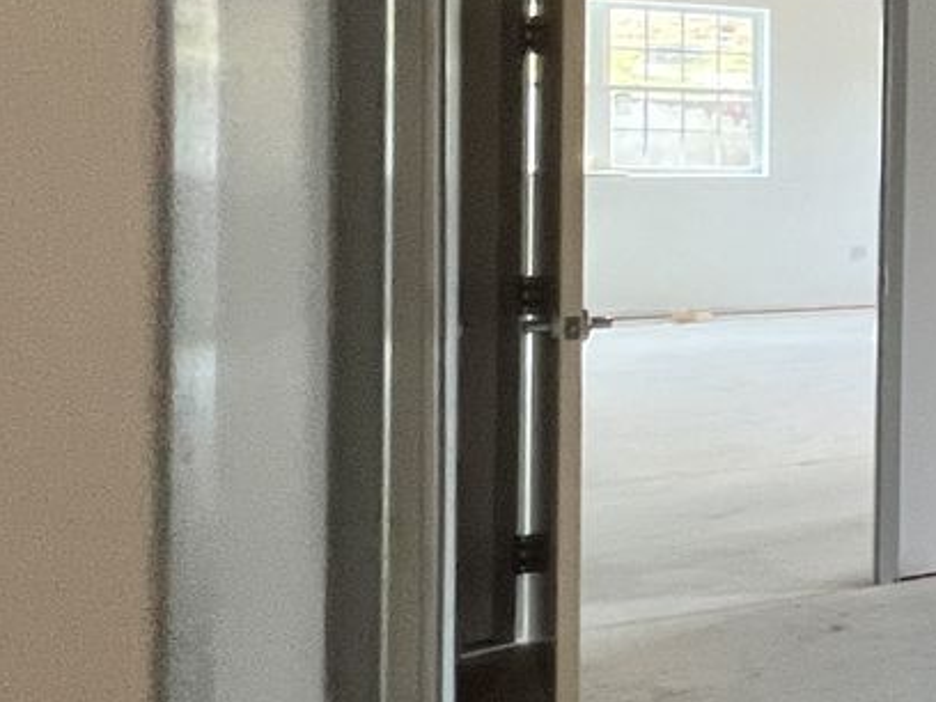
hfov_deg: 20.1
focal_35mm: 51
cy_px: 174
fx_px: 1379
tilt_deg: -0.6
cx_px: 1828
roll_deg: -0.8
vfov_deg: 28.1
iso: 320
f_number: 1.8
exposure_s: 1/60
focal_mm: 1.57
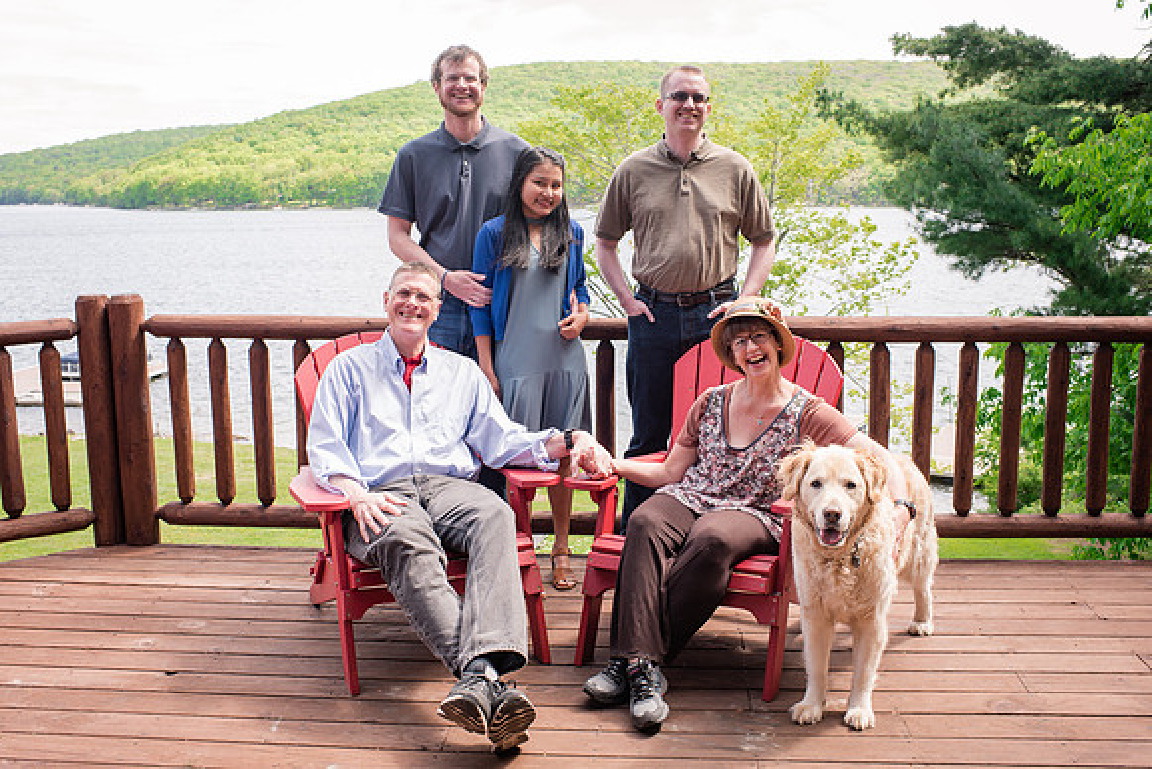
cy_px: 384
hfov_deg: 53.5
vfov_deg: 37.1
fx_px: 1144
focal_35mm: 36
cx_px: 576
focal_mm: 35
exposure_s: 1/125
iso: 320
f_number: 8
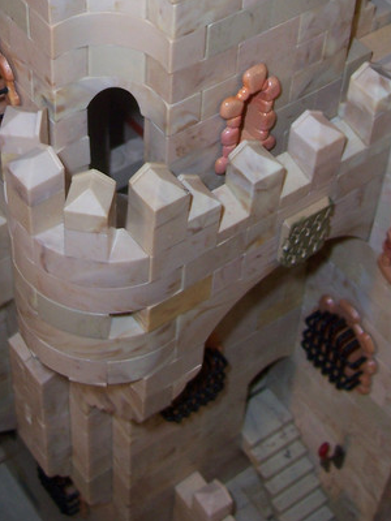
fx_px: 1024
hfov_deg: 21.4
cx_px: 95
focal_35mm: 68
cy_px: 8
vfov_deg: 27.1
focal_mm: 5.6
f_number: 2.7
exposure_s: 1/60
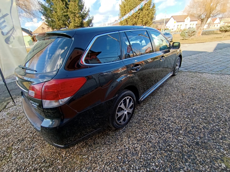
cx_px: 115
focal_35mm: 16
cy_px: 86
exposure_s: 1/130
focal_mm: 1.65
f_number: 2.2
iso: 50
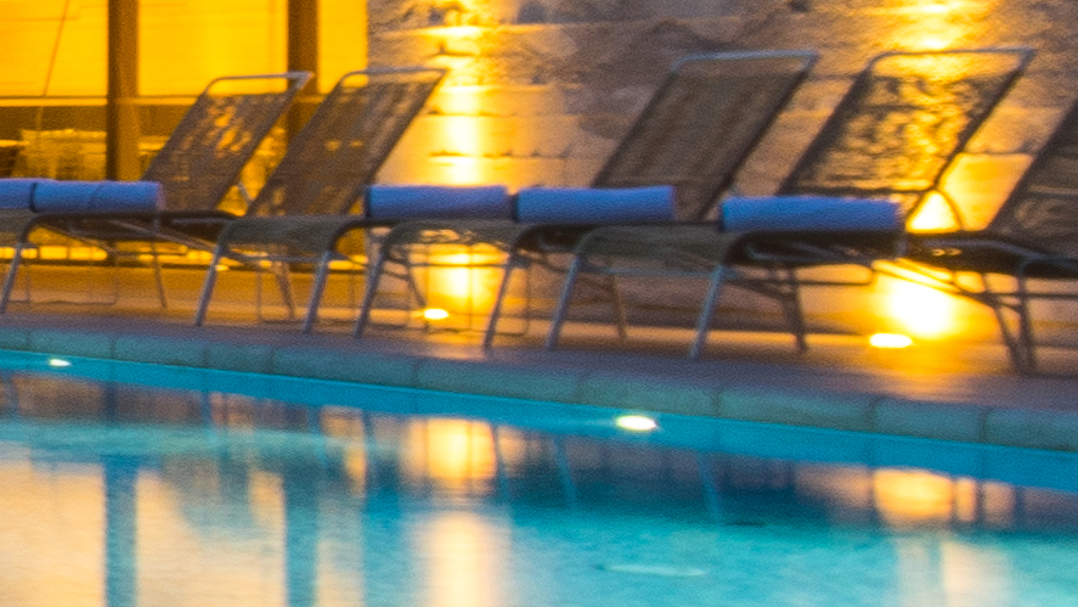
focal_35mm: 149
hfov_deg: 10.2
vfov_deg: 8.1
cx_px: -2212
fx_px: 4259
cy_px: 141
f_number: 9
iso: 100
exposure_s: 2
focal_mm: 14
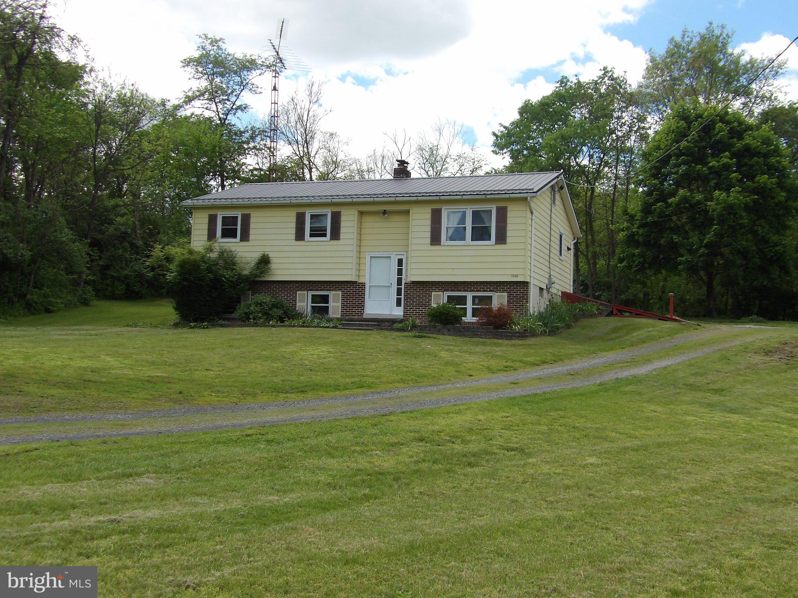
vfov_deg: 36.8
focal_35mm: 39
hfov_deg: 47.9
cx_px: 399
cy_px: 299
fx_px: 899
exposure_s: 1/640
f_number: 3.2
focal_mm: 7
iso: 100
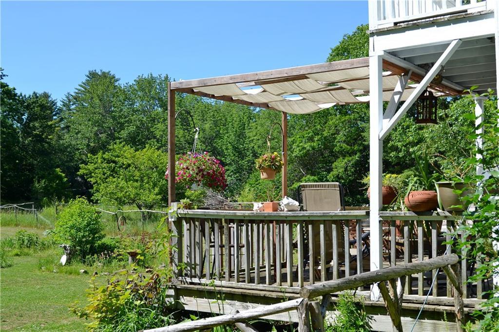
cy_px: 166
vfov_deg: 28.1
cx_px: 250
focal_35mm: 48
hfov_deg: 41.1
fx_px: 665
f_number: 7.1
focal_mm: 32
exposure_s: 1/200
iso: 100
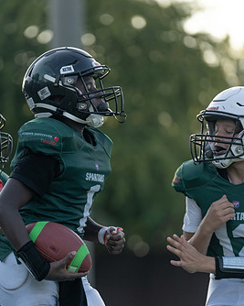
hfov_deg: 5.6
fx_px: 2474
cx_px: 88
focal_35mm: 274
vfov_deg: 7.1
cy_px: 166
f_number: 2.8
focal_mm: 168
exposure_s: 1/1000
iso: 160
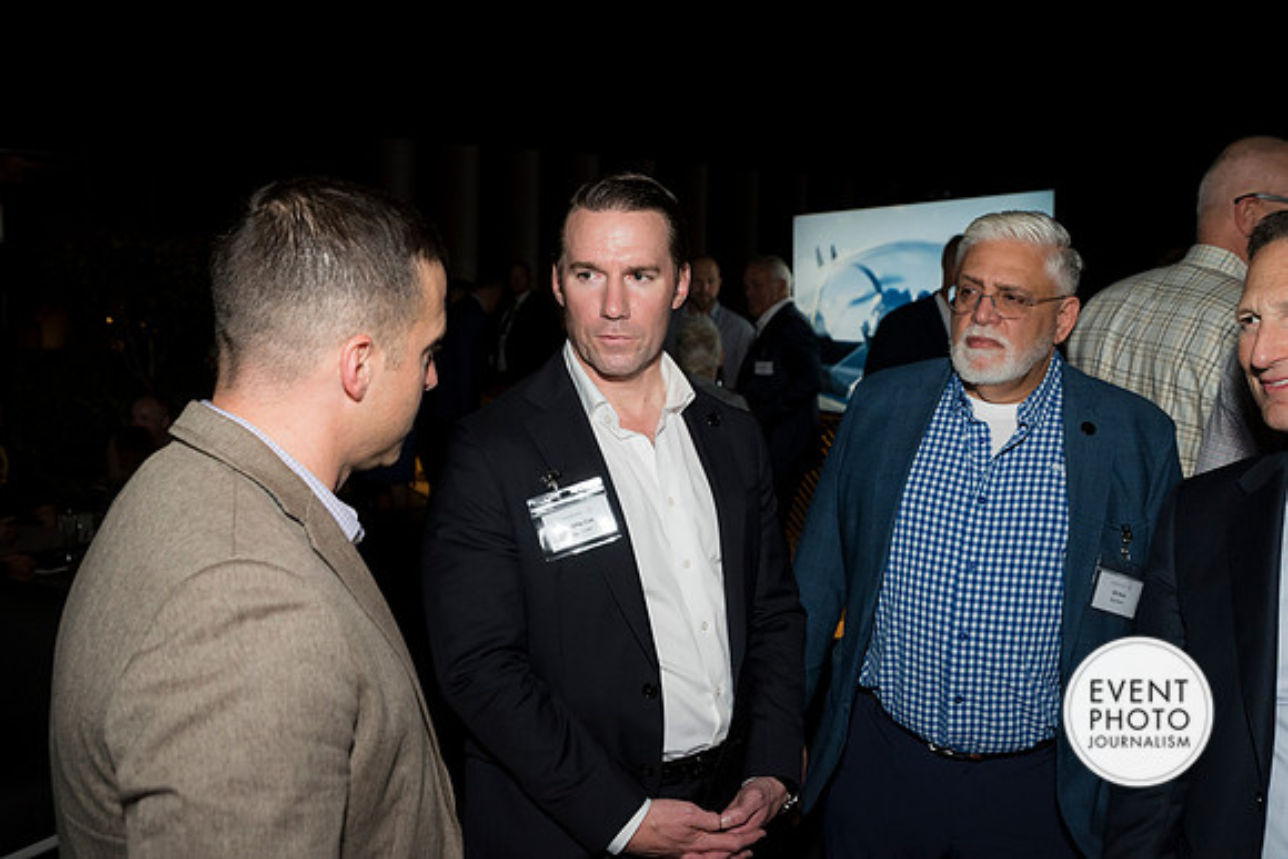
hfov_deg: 53.1
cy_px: 430
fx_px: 1288
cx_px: 644
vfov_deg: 36.9
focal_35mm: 36
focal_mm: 36
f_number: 5.6
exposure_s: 1/125
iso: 1250
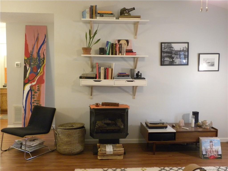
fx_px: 244
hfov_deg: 50.1
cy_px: 86
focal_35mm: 37
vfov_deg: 38.7
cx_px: 114
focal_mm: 6.6
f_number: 3.2
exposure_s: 1/17.2
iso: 400
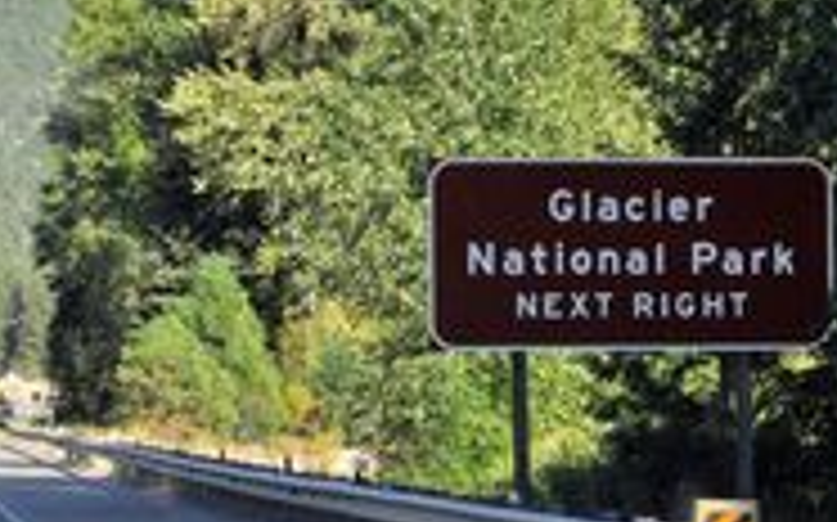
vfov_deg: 7.2
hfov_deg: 11.6
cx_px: 360
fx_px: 4129
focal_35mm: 181
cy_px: 90
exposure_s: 1/125
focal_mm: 55
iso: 360
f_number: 9
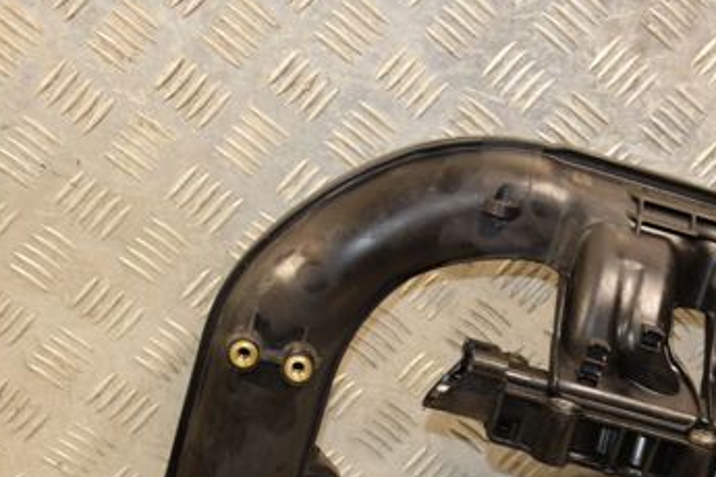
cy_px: 384
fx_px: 1770
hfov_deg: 22.4
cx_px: 608
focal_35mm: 89
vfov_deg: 15.3
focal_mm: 32
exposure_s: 1/200
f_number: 5
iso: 800
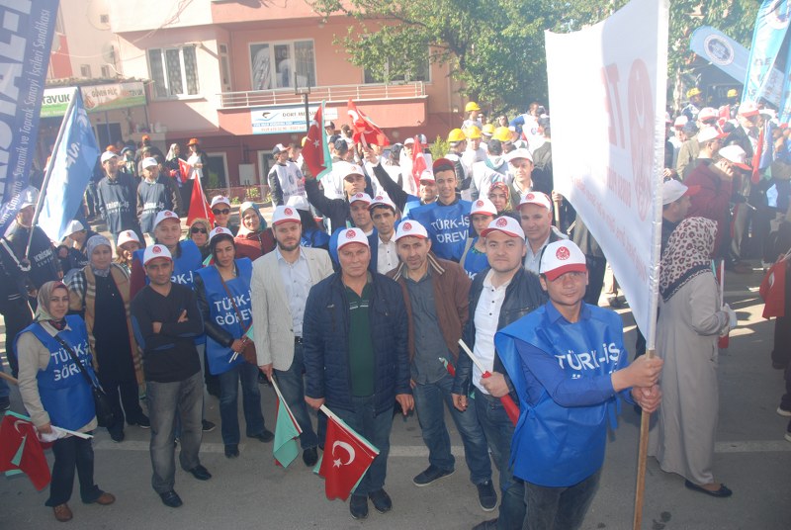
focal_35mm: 27
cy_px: 265
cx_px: 396
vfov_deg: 48.1
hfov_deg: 67.3
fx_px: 594
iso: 100
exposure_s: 1/125
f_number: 5.6
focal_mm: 18
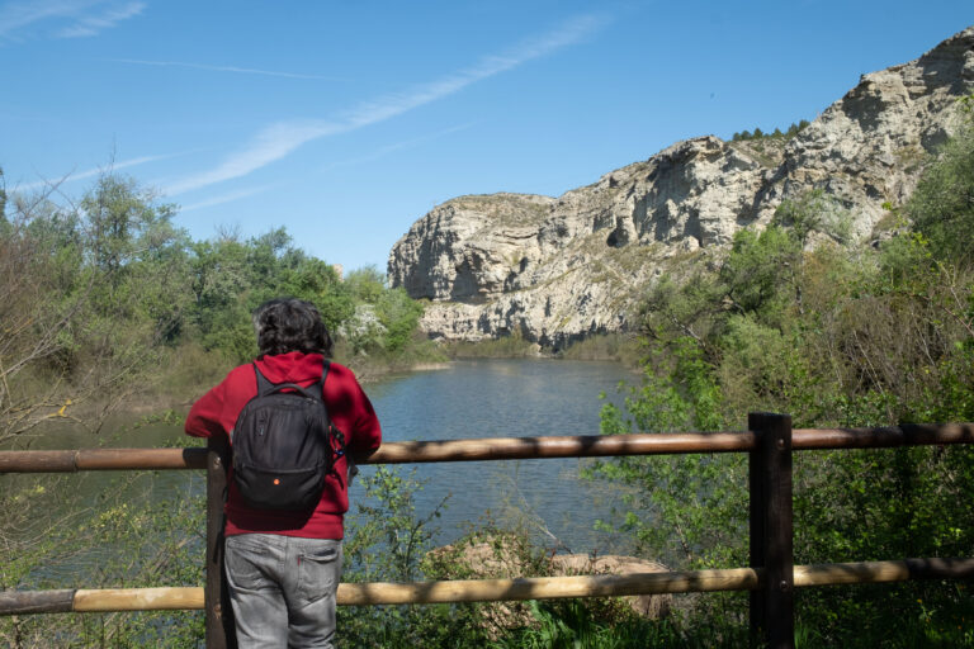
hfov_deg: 54.4
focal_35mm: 35
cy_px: 324
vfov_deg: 37.9
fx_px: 947
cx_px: 487
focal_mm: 23
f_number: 14
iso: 200
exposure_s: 1/125
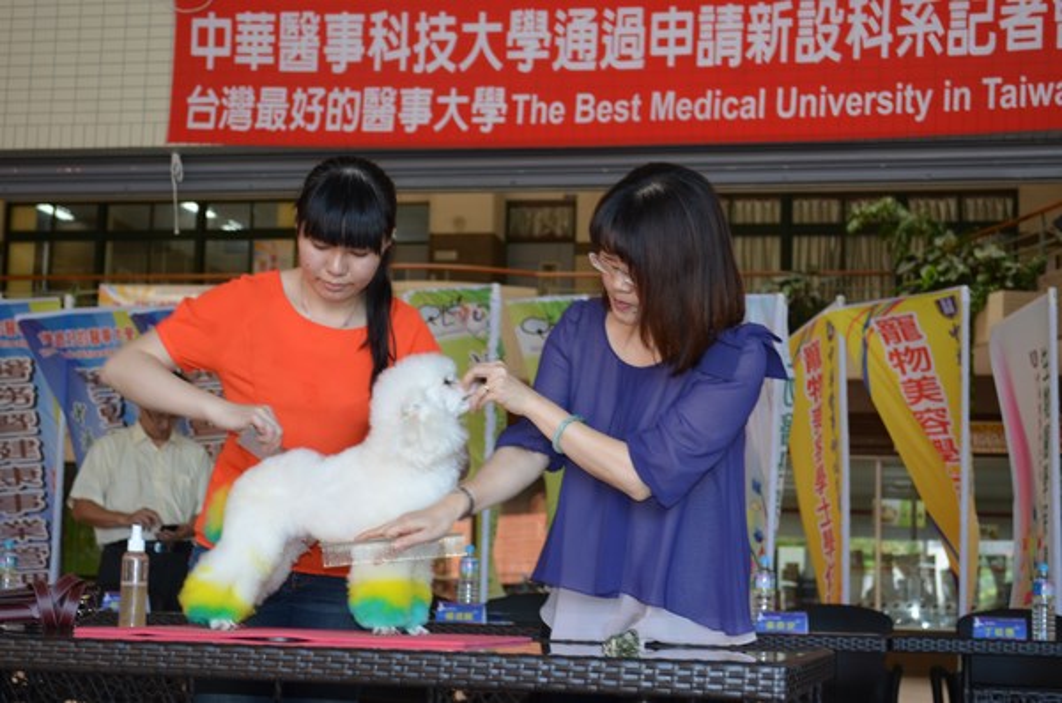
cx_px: 531
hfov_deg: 32.0
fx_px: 1854
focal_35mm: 63
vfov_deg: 21.5
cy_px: 352
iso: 400
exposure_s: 1/80
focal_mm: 42
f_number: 5.3
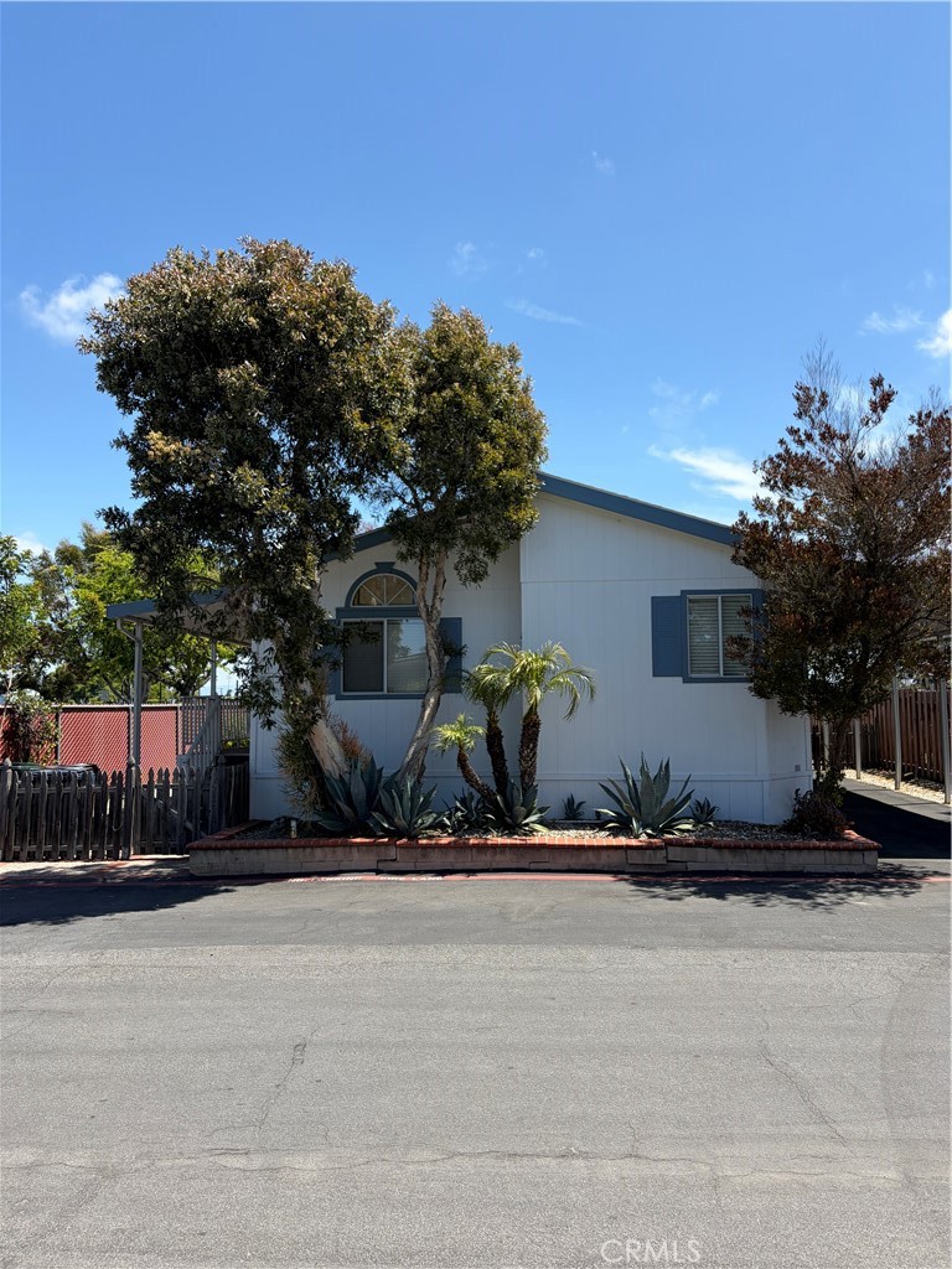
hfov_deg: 53.1
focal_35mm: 26
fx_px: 953
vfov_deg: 67.3
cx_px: 476
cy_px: 634
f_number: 1.6
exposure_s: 1/4065
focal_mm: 5.96
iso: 50
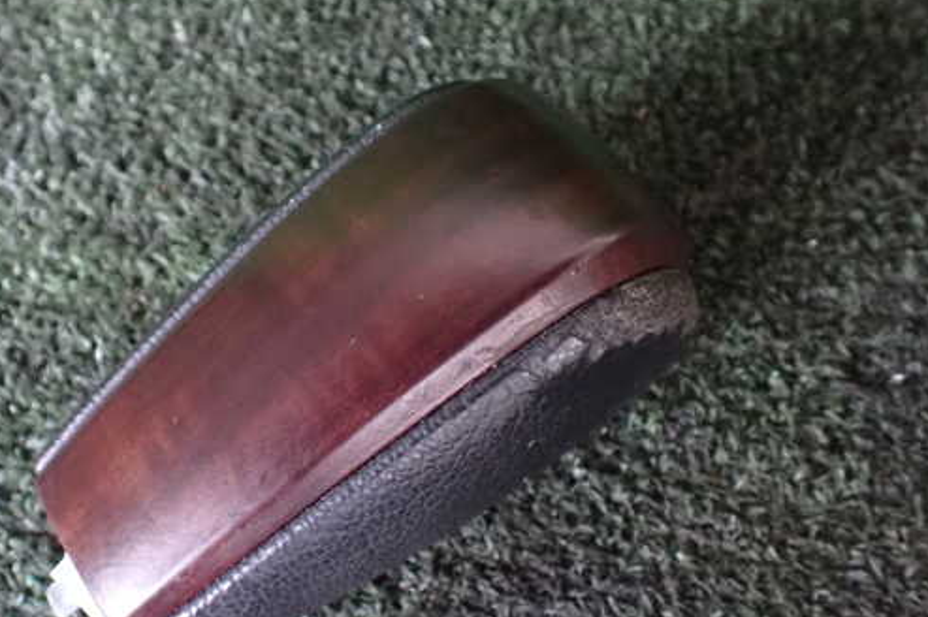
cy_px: 337
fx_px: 979
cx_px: 371
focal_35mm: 38
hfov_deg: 50.4
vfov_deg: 35.0
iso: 1600
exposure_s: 1/30
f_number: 2.3
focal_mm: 5.4
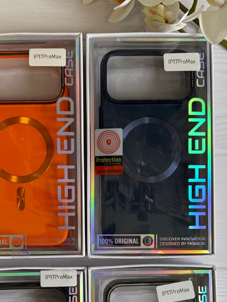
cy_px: 239
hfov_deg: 32.8
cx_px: 87
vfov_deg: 41.2
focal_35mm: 44
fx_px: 384
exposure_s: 1/100
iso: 64
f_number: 1.78
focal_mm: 6.76
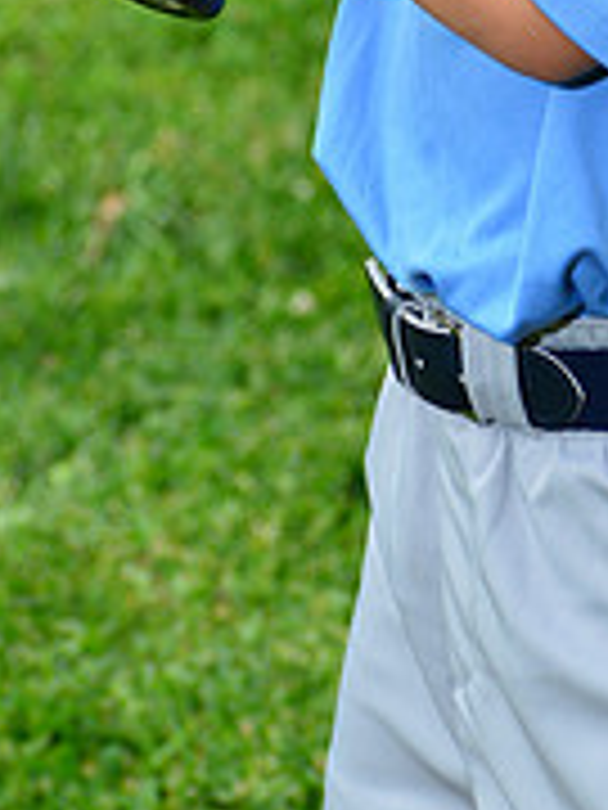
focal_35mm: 528
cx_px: 781
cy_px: -310
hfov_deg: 2.8
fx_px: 12365
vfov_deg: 3.7
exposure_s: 1/200
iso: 160
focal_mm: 170
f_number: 10
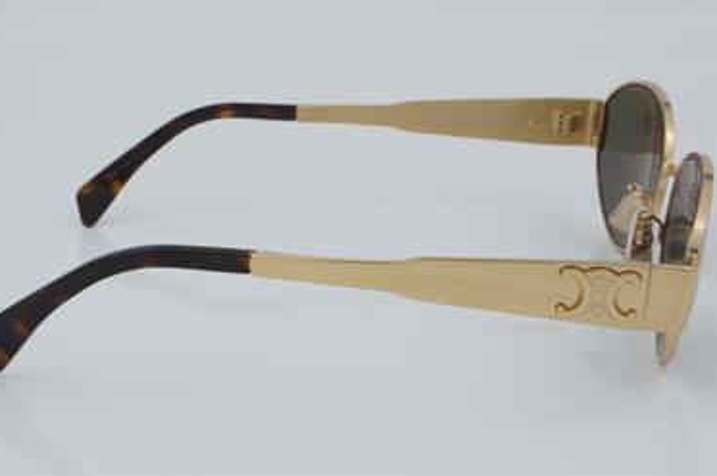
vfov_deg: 15.4
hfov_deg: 23.0
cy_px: 223
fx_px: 1762
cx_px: 344
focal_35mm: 89
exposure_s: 1/4
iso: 100
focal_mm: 55
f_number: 32
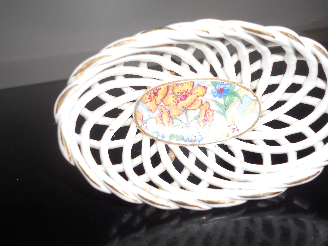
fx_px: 303
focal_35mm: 32
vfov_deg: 44.2
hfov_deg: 56.8
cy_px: 123
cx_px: 164
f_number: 8.8
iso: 80
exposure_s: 1/25
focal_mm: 5.8
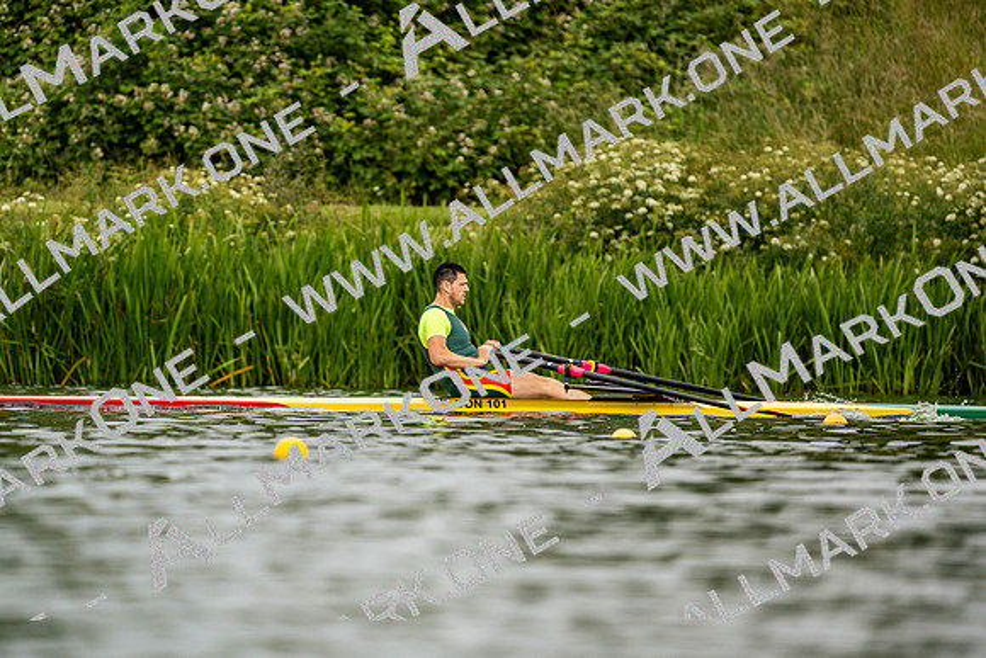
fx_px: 16436
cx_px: 493
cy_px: 329
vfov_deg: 2.3
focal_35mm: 600
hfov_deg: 3.4
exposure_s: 1/2000
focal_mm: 600
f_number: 6.3
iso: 640
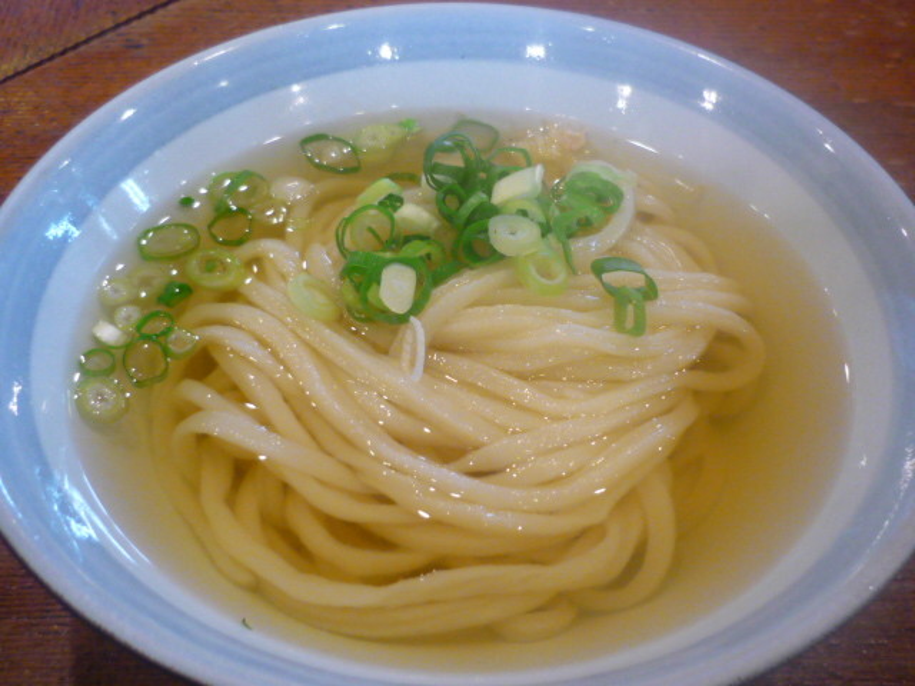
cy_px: 343
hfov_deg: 43.9
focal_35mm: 43
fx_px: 1137
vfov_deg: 33.6
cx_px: 458
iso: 320
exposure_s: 1/30
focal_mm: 5.5
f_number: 2.8
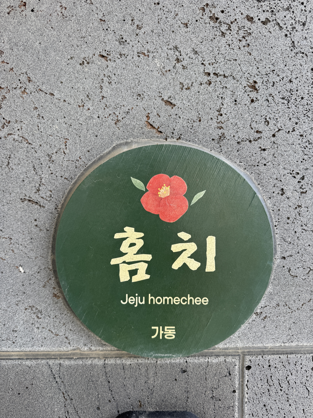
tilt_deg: -5.6
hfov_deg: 56.8
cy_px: 209
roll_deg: +0.6
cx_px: 156
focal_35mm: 24
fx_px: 289
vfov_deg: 71.6
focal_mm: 6.76
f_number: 1.78
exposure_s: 1/448
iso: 80
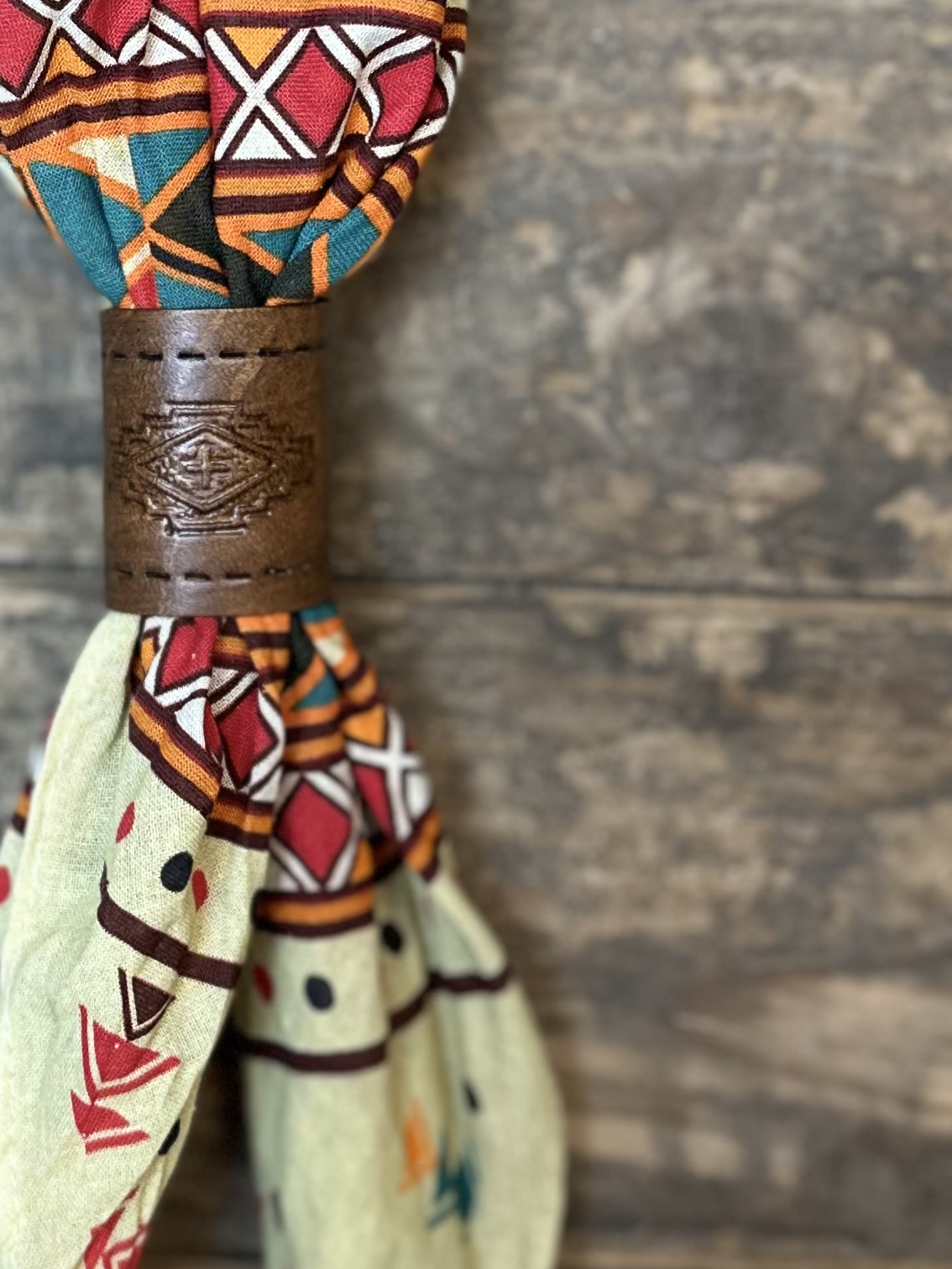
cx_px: 139
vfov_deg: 30.1
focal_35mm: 64
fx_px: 2347
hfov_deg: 22.5
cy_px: 467
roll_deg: -1.5
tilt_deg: -4.3
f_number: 1.78
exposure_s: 1/50
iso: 250
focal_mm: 6.86
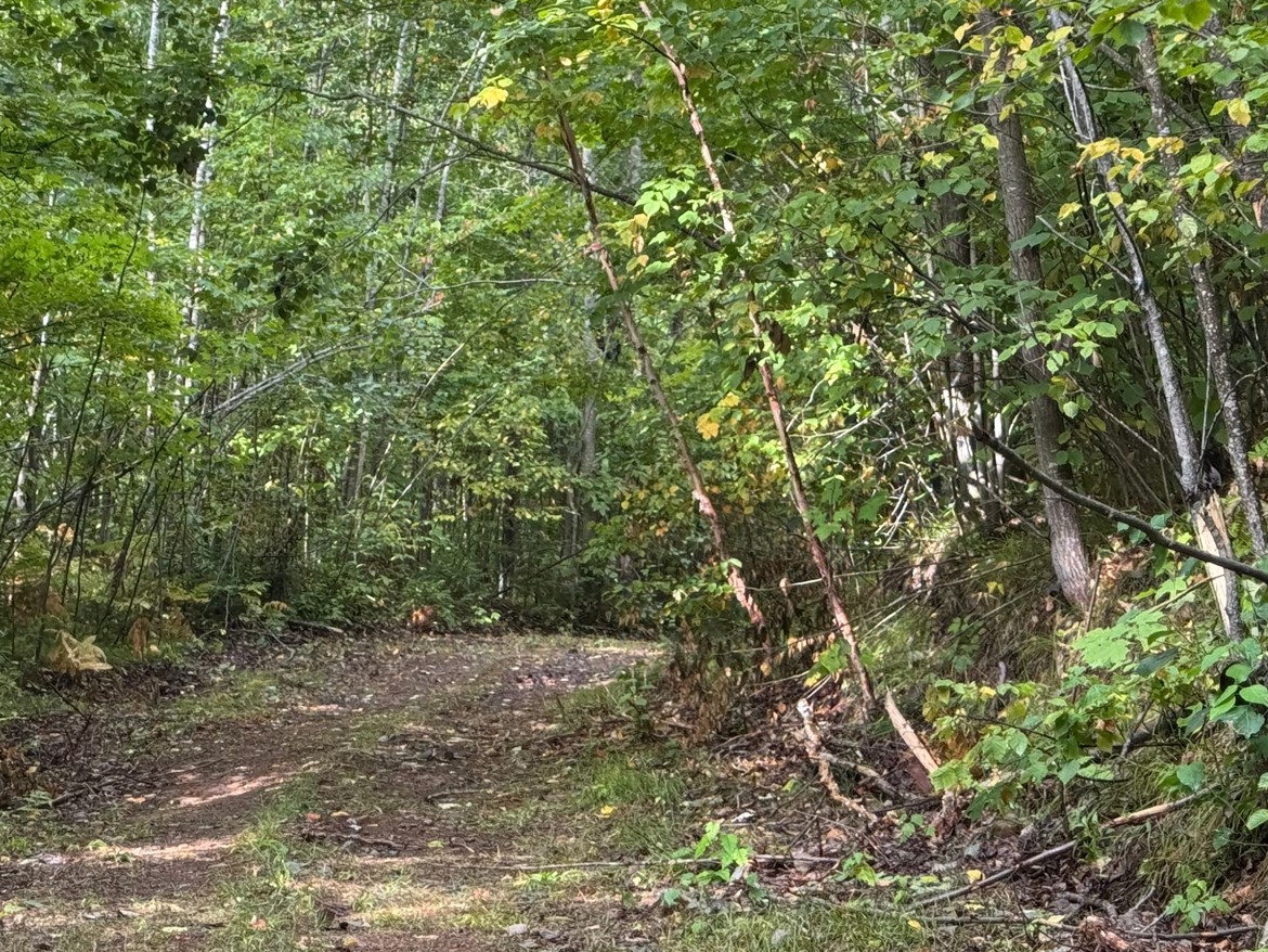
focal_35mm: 84
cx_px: 450
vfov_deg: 17.5
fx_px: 3078
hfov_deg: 23.2
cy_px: 329
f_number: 1.78
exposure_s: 1/243
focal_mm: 6.76
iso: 64
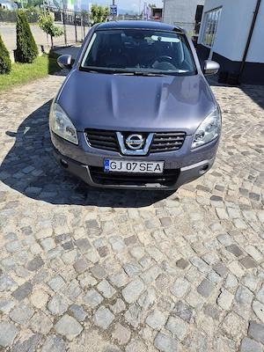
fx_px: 234
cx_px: 132
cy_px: 176
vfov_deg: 73.9
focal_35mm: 23
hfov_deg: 58.9
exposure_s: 1/1429
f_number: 1.8
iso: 25
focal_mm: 5.4
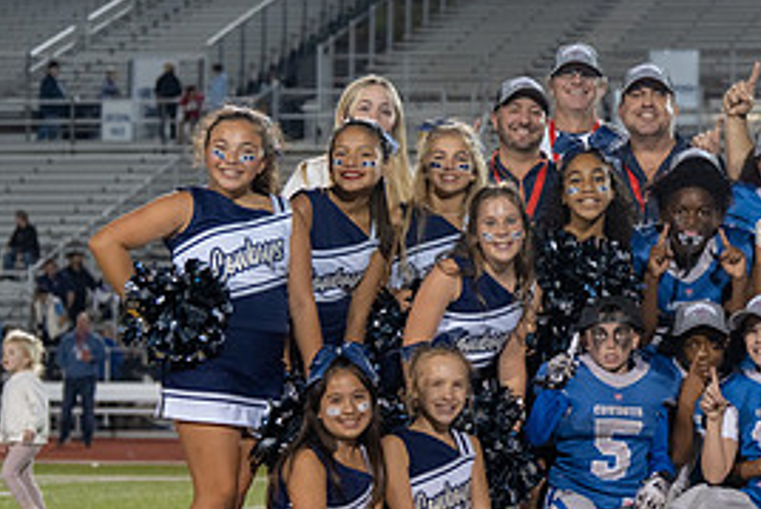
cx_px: 823
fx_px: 3511
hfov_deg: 12.2
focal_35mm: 166
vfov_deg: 8.3
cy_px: 277
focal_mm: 70
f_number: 3.2
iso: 2000
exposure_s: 1/320
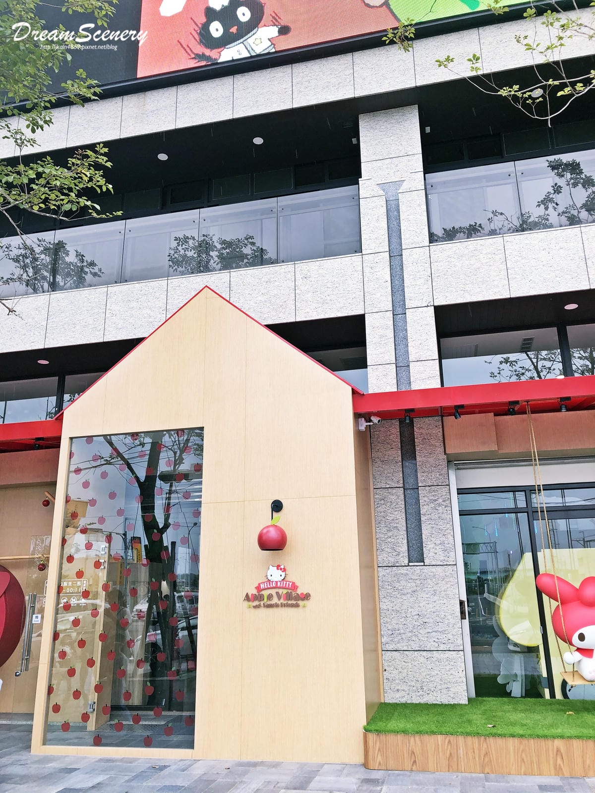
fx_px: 642
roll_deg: -0.1
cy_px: 396
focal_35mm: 28
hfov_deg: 49.7
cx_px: 298
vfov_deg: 63.4
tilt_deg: +16.5
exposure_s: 1/231
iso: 20
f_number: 1.8
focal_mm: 3.99
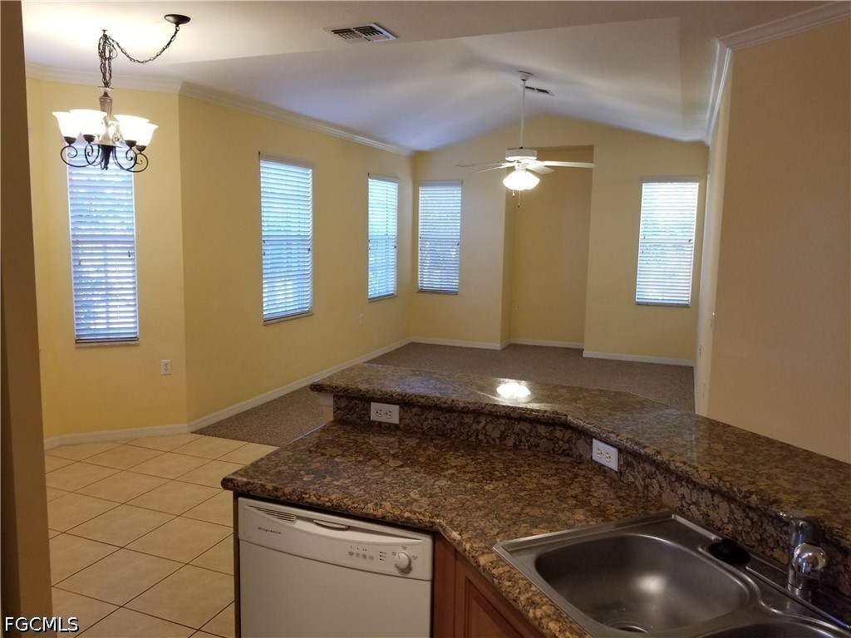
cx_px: 426
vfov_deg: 53.1
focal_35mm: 26
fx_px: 639
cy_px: 319
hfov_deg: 67.3
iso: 160
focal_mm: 4.25
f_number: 1.7
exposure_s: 1/60
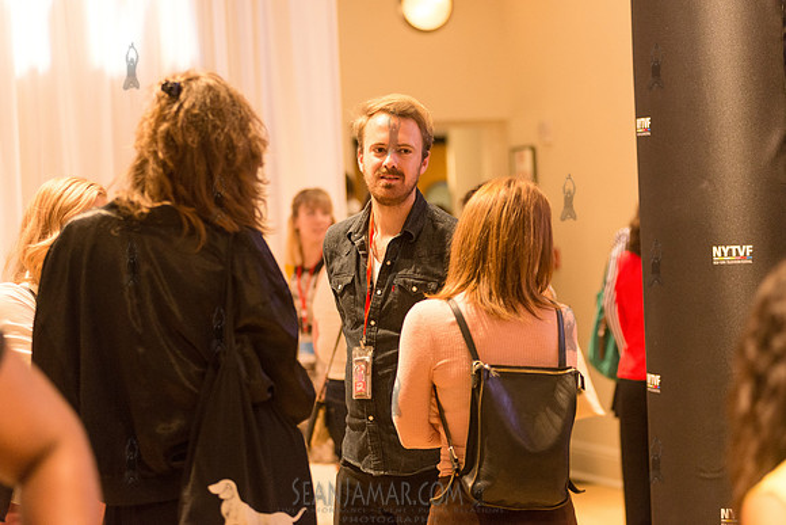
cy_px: 262
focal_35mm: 105
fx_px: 2293
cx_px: 393
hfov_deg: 19.5
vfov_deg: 13.0
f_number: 2.8
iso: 4000
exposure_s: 1/200
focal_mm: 105
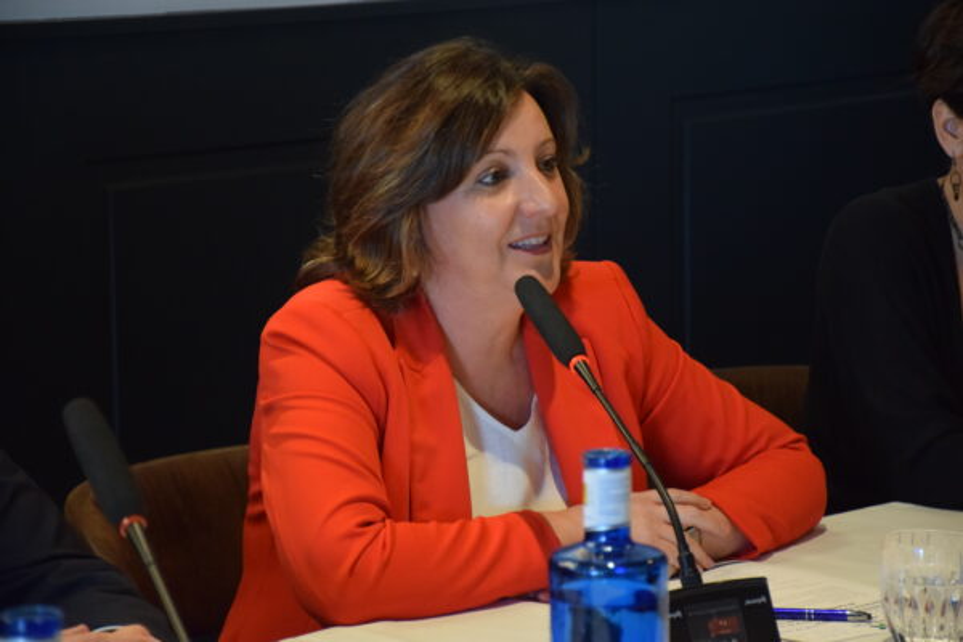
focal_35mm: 142
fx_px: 3812
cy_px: 321
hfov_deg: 14.4
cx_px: 482
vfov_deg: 9.6
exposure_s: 1/50
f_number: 5.3
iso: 2000
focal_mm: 95
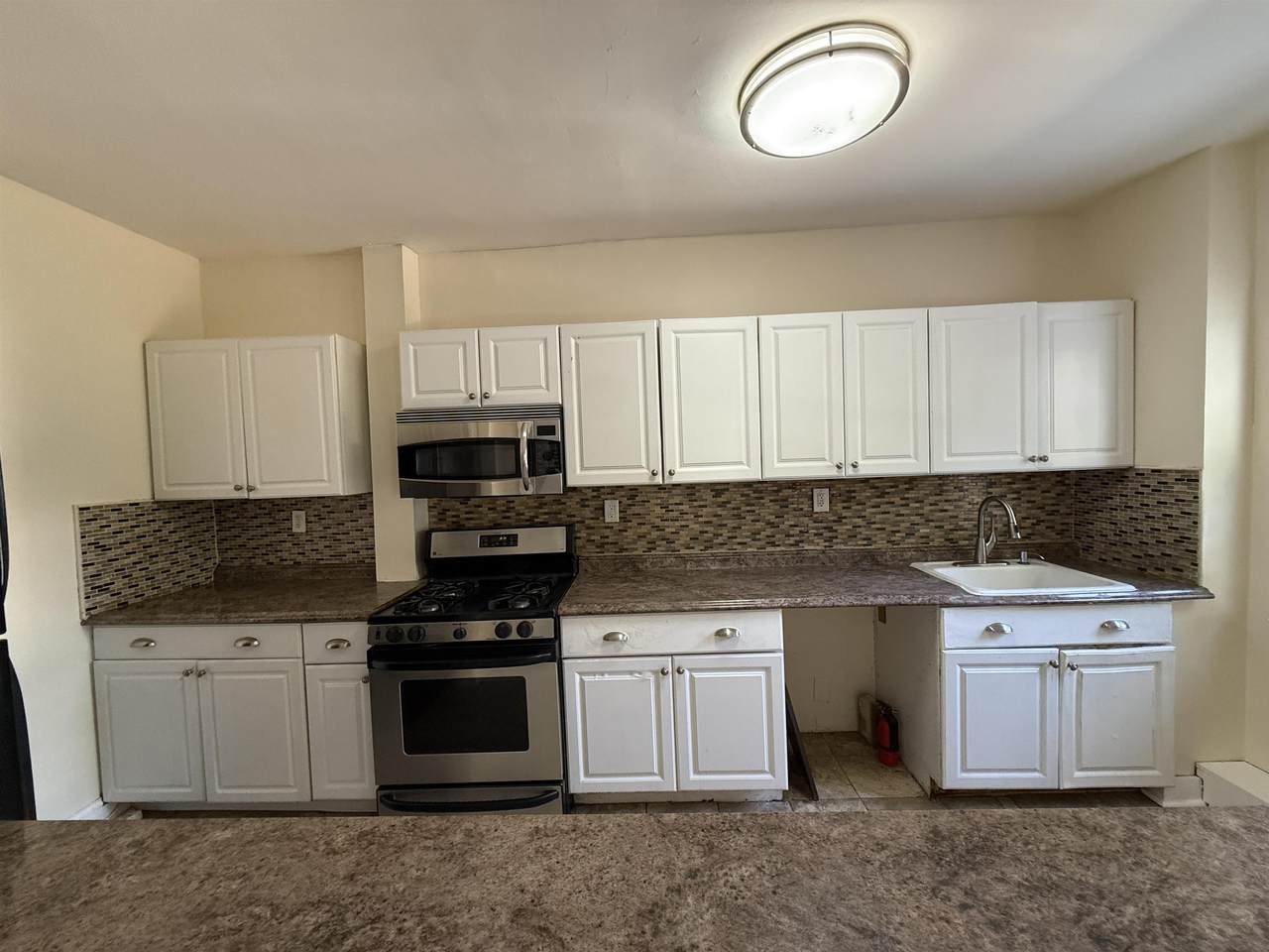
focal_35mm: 14
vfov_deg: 85.7
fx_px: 513
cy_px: 476
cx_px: 634
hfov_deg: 102.1
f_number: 2.2
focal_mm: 2.22
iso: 250
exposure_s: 1/60
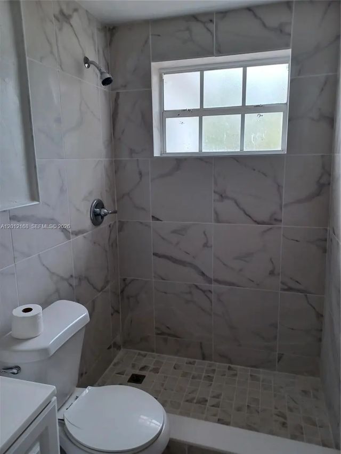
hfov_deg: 54.9
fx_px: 328
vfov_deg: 69.4
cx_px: 170
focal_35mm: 25
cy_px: 227
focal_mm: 4.6
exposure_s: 1/50
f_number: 1.8
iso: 125
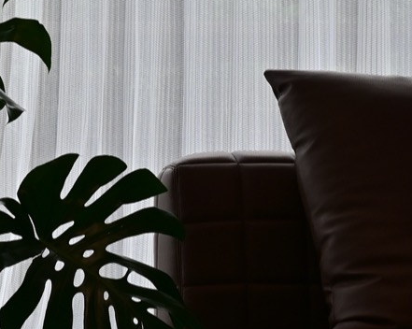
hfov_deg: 12.5
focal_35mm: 149
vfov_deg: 10.4
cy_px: 153
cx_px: -158
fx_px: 1815
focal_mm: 35
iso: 125
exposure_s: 1/100
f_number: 9
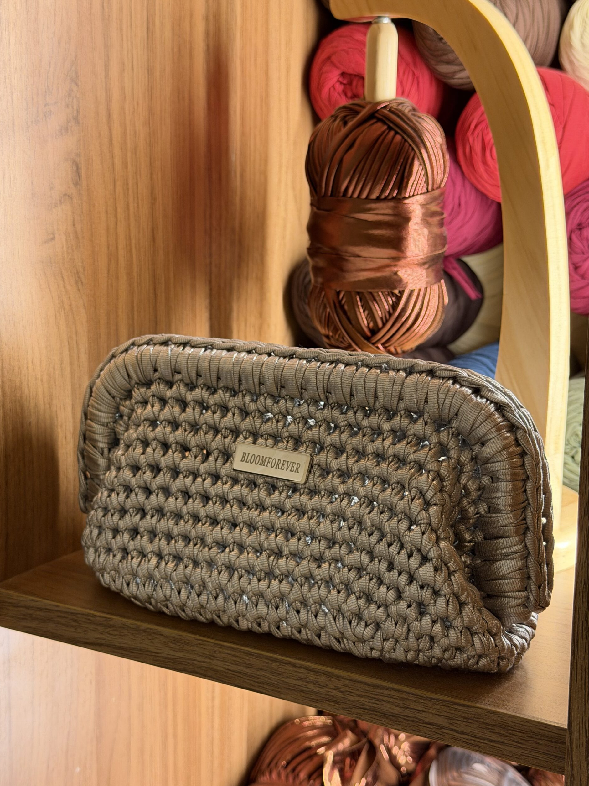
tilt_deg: -11.3
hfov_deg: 29.7
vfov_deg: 38.9
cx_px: 297
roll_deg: -0.2
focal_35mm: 49
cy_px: 401
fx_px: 1112
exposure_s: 1/33
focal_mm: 6.76
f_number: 1.78
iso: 250
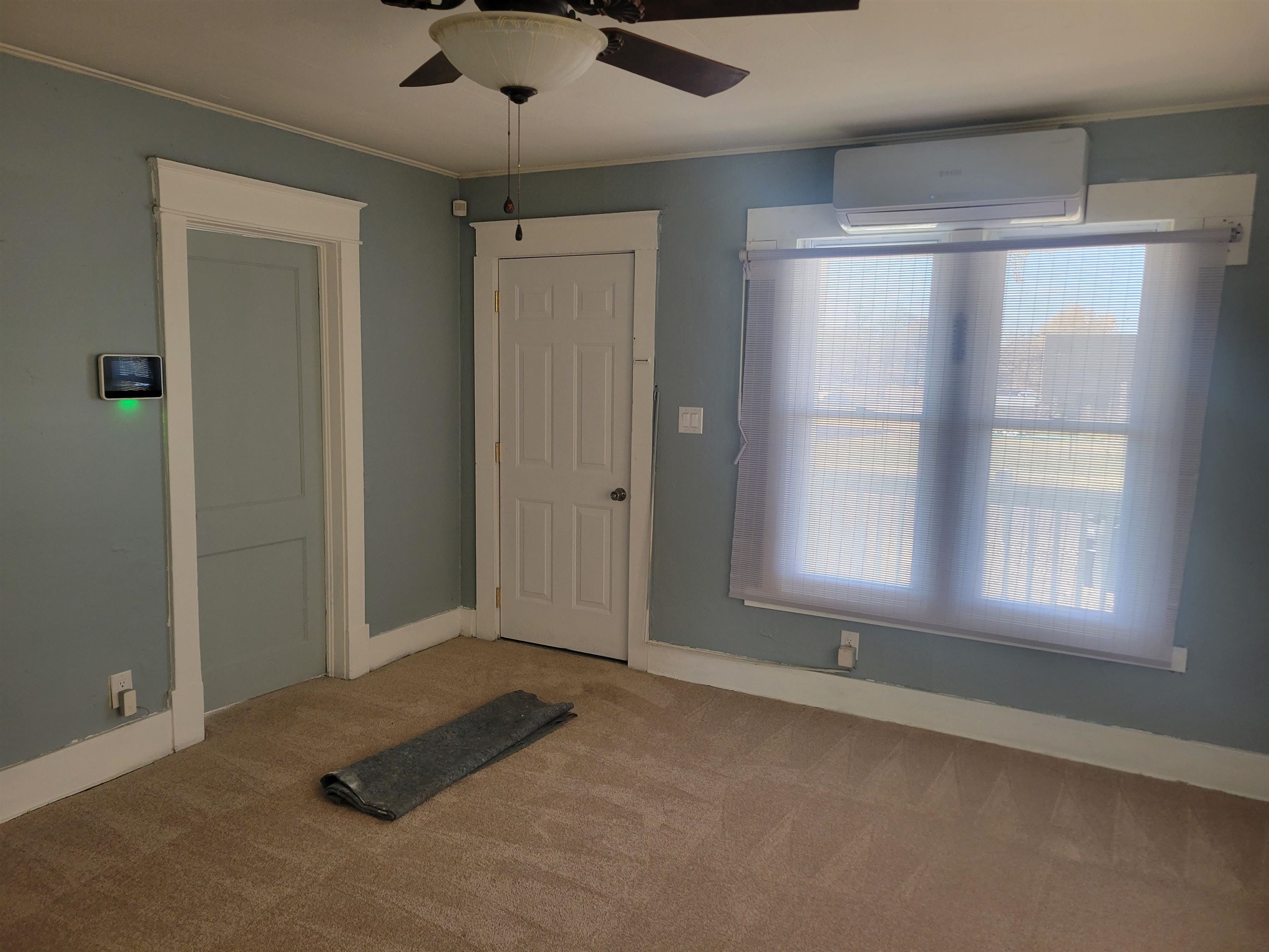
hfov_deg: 67.3
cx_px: 634
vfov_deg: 53.1
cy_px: 476
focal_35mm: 26
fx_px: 953
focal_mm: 5.4
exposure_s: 1/120
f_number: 1.8
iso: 125
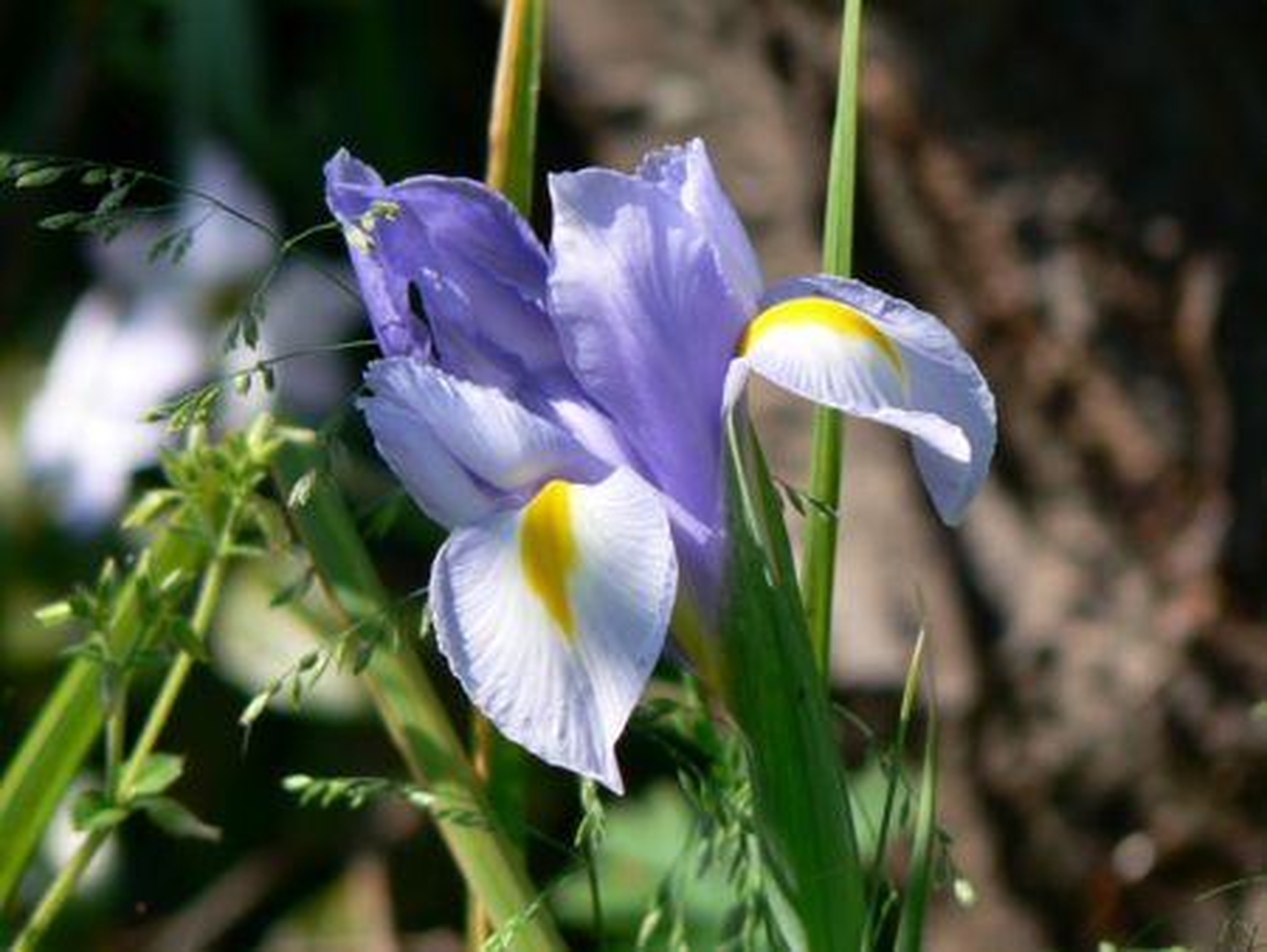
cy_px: 476
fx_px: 15820
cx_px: 634
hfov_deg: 4.6
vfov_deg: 3.4
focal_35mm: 432
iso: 80
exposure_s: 1/320
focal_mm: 72
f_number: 4
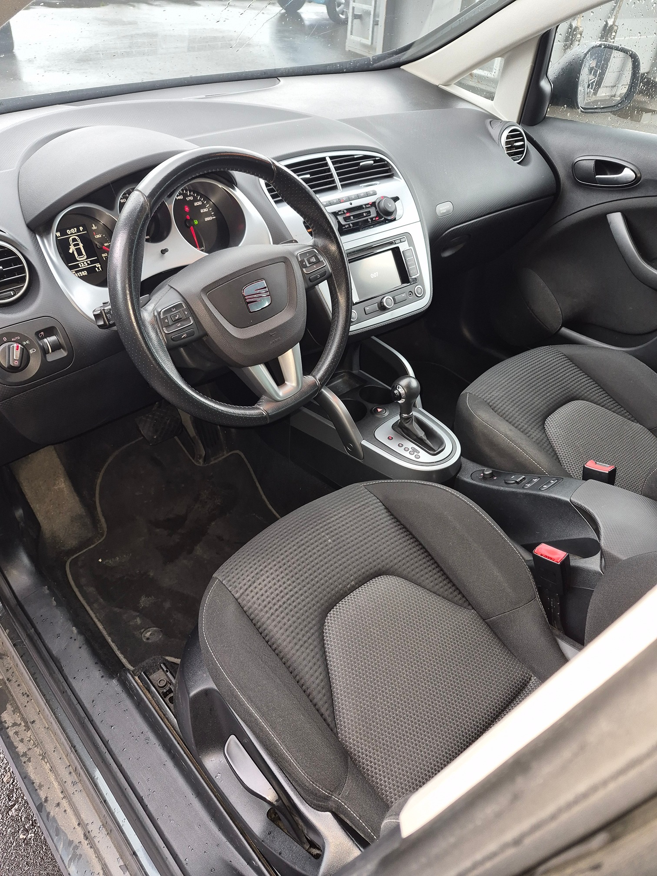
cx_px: 328
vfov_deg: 73.9
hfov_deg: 58.9
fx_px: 582
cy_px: 438
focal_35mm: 23
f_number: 1.8
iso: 100
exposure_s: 1/50
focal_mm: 5.4
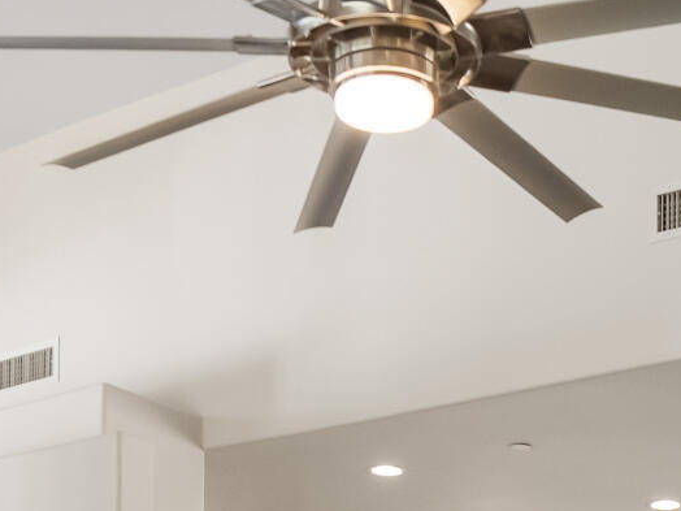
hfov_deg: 21.4
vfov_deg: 14.3
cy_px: 934
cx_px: 528
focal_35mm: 91
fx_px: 1785
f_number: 1.8
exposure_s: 1/50
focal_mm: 11
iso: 250
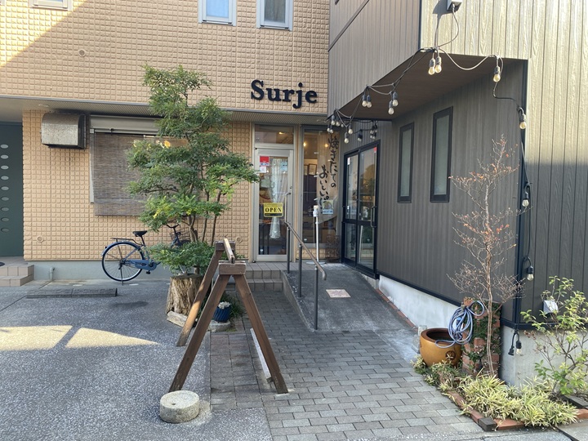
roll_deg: -2.0
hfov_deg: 67.3
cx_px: 294
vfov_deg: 53.1
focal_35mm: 26
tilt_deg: -1.8
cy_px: 220
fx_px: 442
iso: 32
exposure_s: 1/122
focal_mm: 4.25
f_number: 1.8
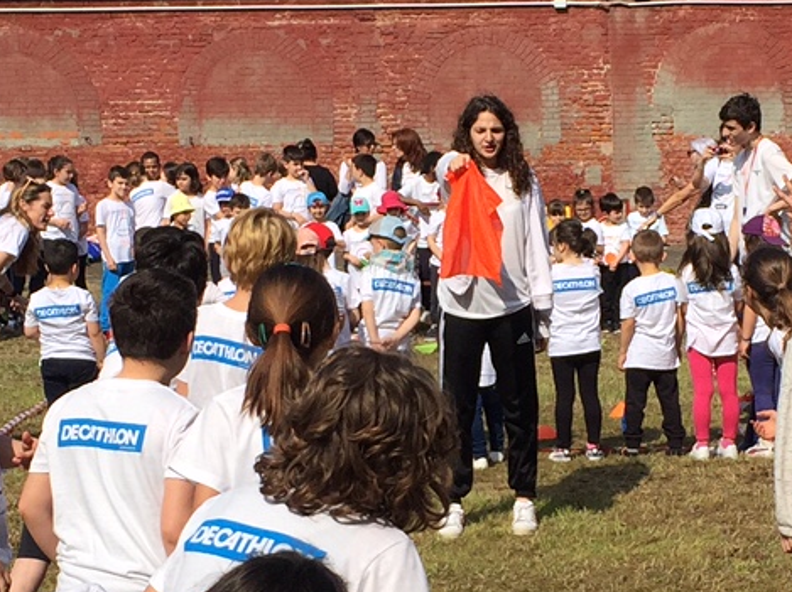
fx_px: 2309
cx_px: 512
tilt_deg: -7.9
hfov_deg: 19.4
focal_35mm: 101
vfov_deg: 14.6
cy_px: 401
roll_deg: -0.1
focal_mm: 4.15
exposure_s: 1/3300
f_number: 2.2
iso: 32
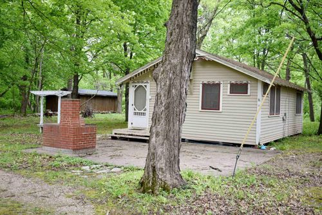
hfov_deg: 49.5
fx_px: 349
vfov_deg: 34.3
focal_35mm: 39
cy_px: 108
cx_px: 161
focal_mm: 26
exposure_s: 1/80
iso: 100
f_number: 4.5
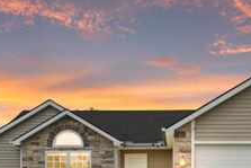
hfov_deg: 30.6
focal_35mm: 66
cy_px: 149
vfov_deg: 20.4
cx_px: 158
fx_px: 457
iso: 800
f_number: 5.6
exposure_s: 1/4000
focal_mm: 19.5
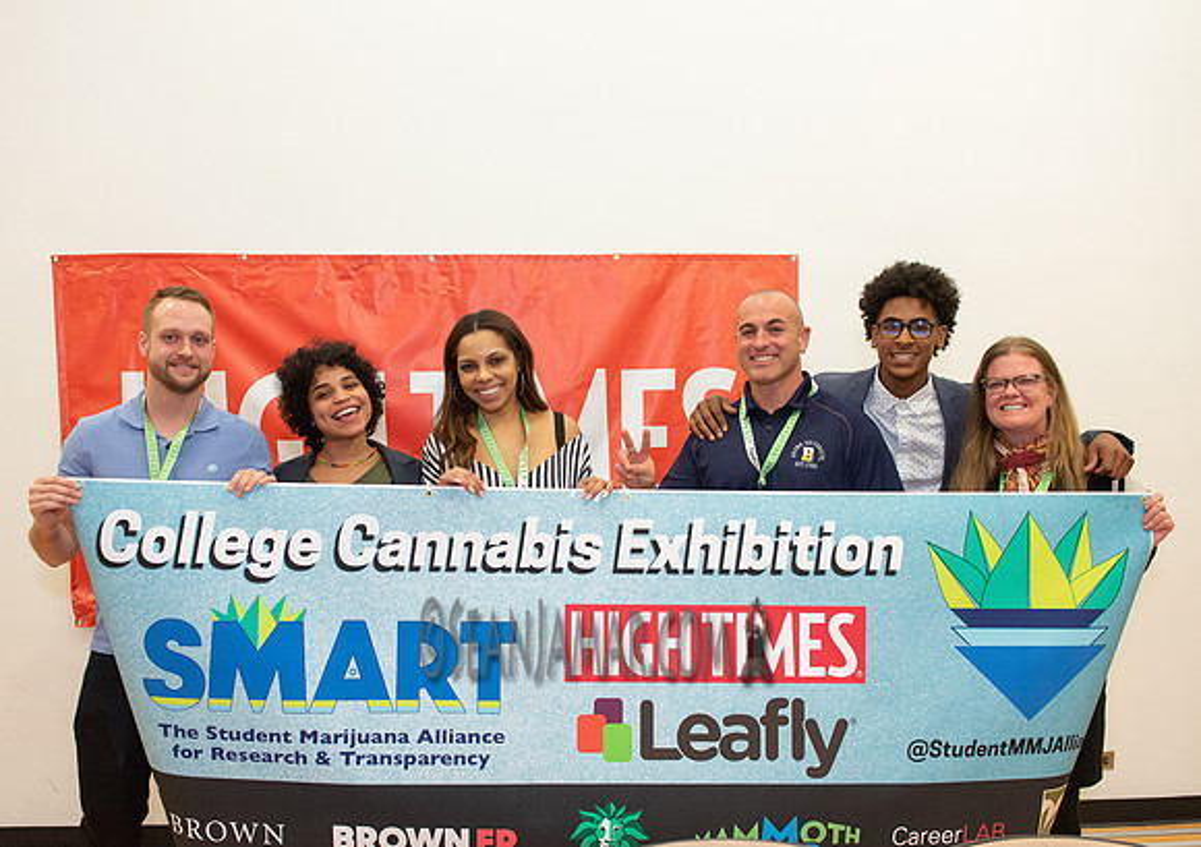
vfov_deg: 45.7
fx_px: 1001
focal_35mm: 29
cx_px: 572
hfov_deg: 61.9
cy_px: 501
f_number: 4
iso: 4000
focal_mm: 24
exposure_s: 1/320
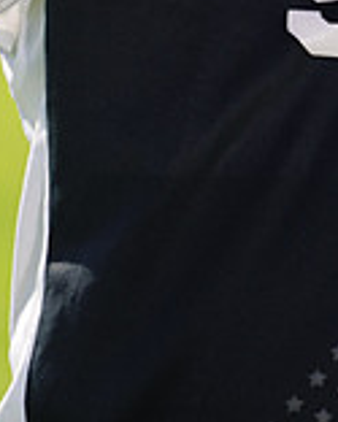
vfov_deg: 1.5
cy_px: -179
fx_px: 16627
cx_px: 245
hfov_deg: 1.2
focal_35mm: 1331
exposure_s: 1/200
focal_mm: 382
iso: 64
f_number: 6.3
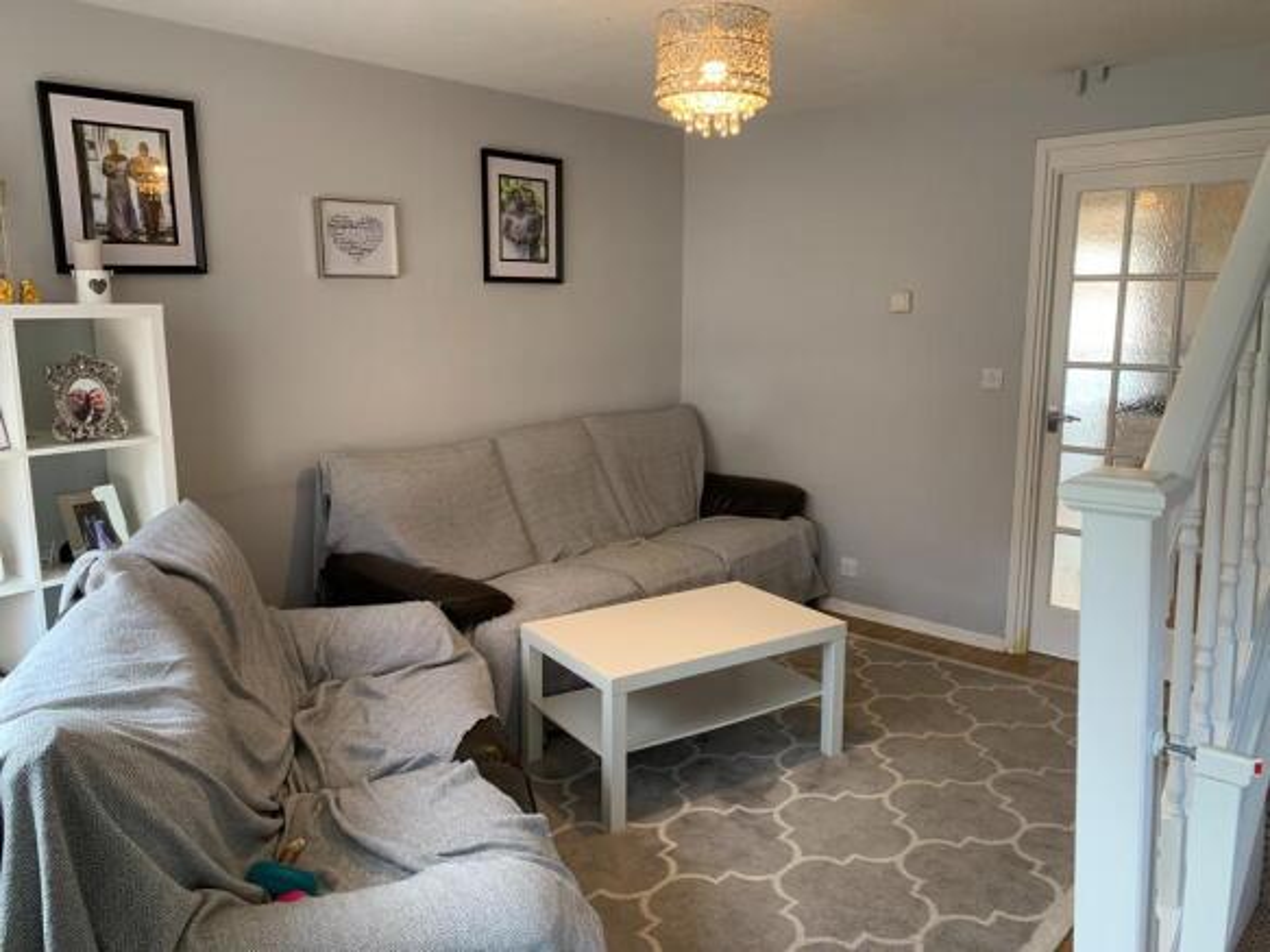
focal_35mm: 26
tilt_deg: -8.4
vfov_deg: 53.0
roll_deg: -0.2
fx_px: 954
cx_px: 635
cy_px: 476
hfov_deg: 67.3
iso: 100
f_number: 1.8
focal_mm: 4.25
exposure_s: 1/60
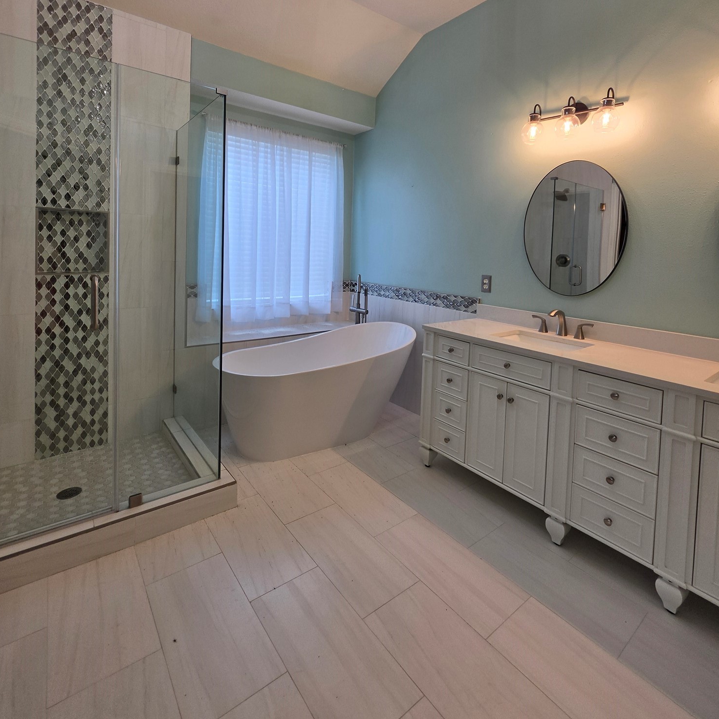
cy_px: 266
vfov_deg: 85.6
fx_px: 376
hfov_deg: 87.4
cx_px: 355
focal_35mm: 16
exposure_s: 1/120
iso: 50
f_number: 1.9
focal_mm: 2.2
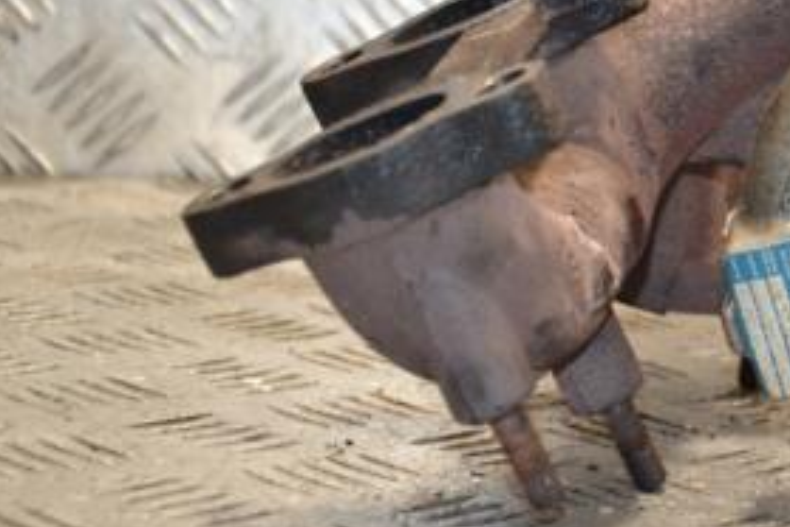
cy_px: 153
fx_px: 3401
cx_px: 835
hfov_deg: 13.0
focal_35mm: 155
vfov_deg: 8.8
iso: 800
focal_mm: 48
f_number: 4.8
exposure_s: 1/125
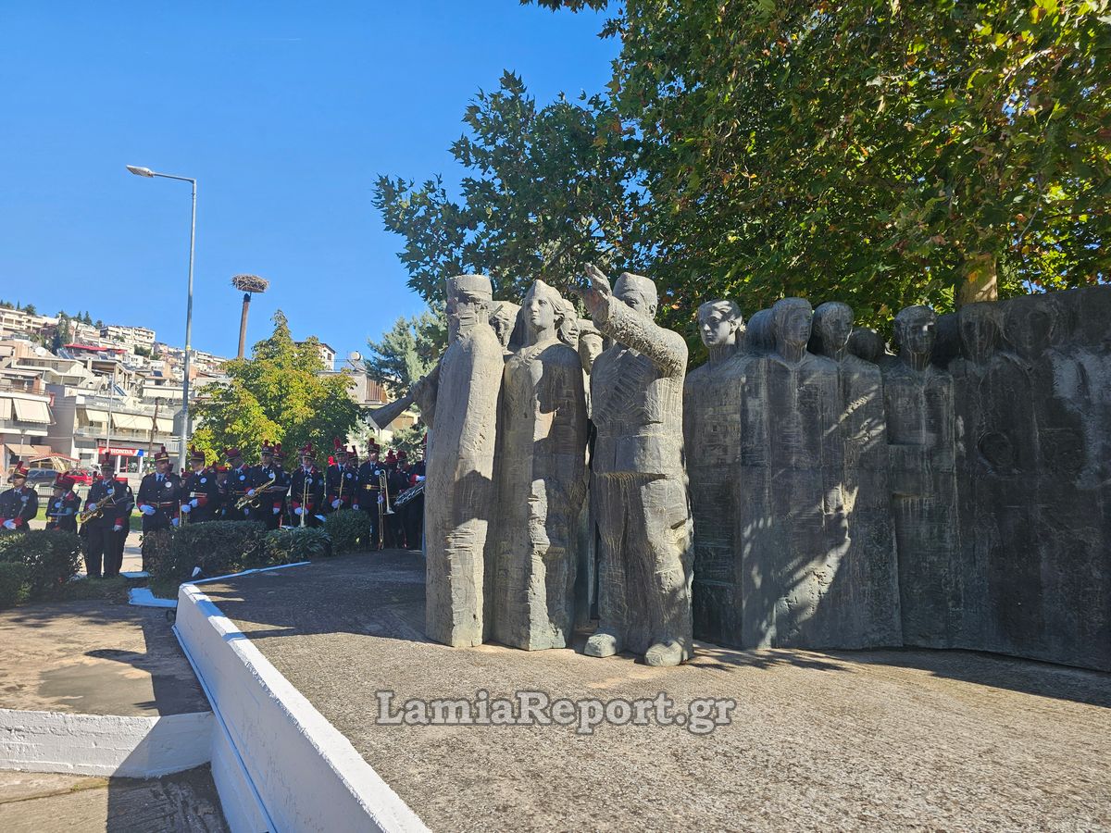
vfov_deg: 58.9
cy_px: 416
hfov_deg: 73.9
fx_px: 738
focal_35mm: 23
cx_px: 556
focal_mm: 6.3
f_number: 1.7
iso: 10
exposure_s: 1/396
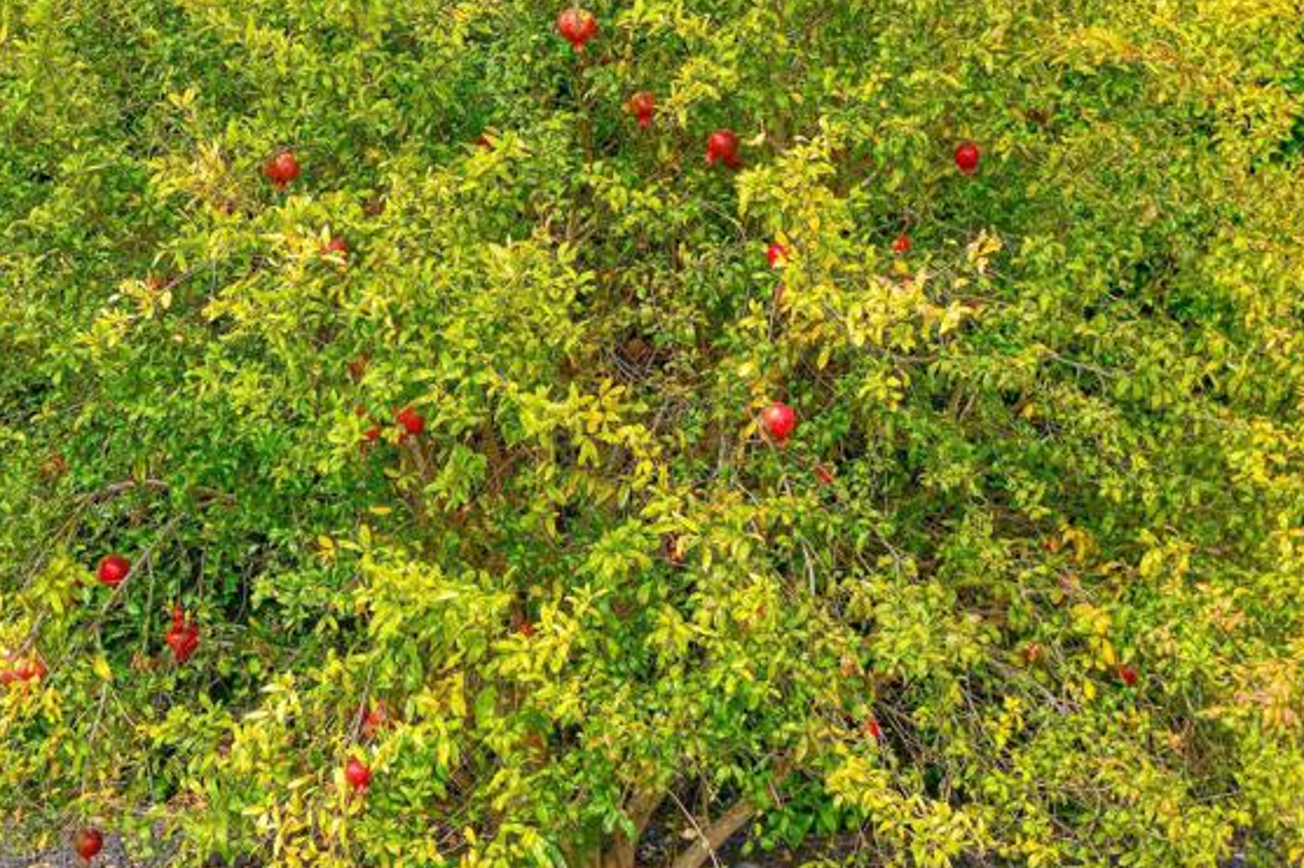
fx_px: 2064
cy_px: 188
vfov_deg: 23.5
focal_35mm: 57
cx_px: 503
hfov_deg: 34.9
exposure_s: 1/250
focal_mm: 31
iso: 100
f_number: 5.6
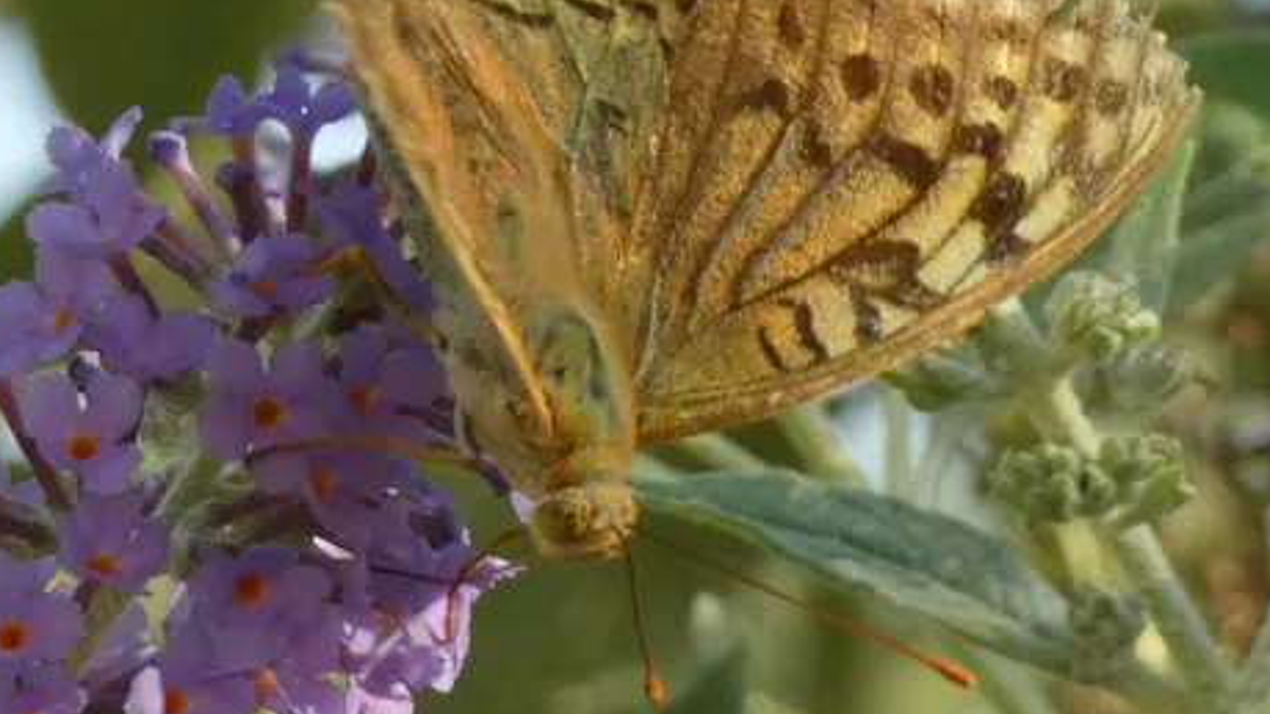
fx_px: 13602
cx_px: 587
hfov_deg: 5.3
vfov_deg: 3.0
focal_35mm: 404
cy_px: 194
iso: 250
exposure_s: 1/80
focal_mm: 47.6
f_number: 5.5
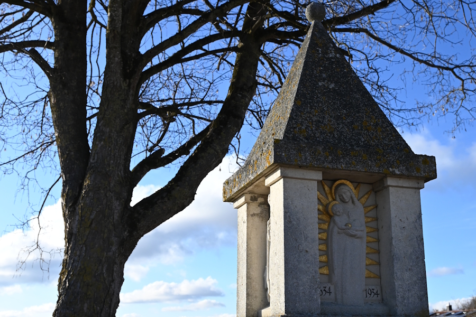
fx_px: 403
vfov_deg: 43.0
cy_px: 158
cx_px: 238
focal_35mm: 30
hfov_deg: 61.1
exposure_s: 1/1600
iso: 640
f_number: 7.1
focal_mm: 30.5
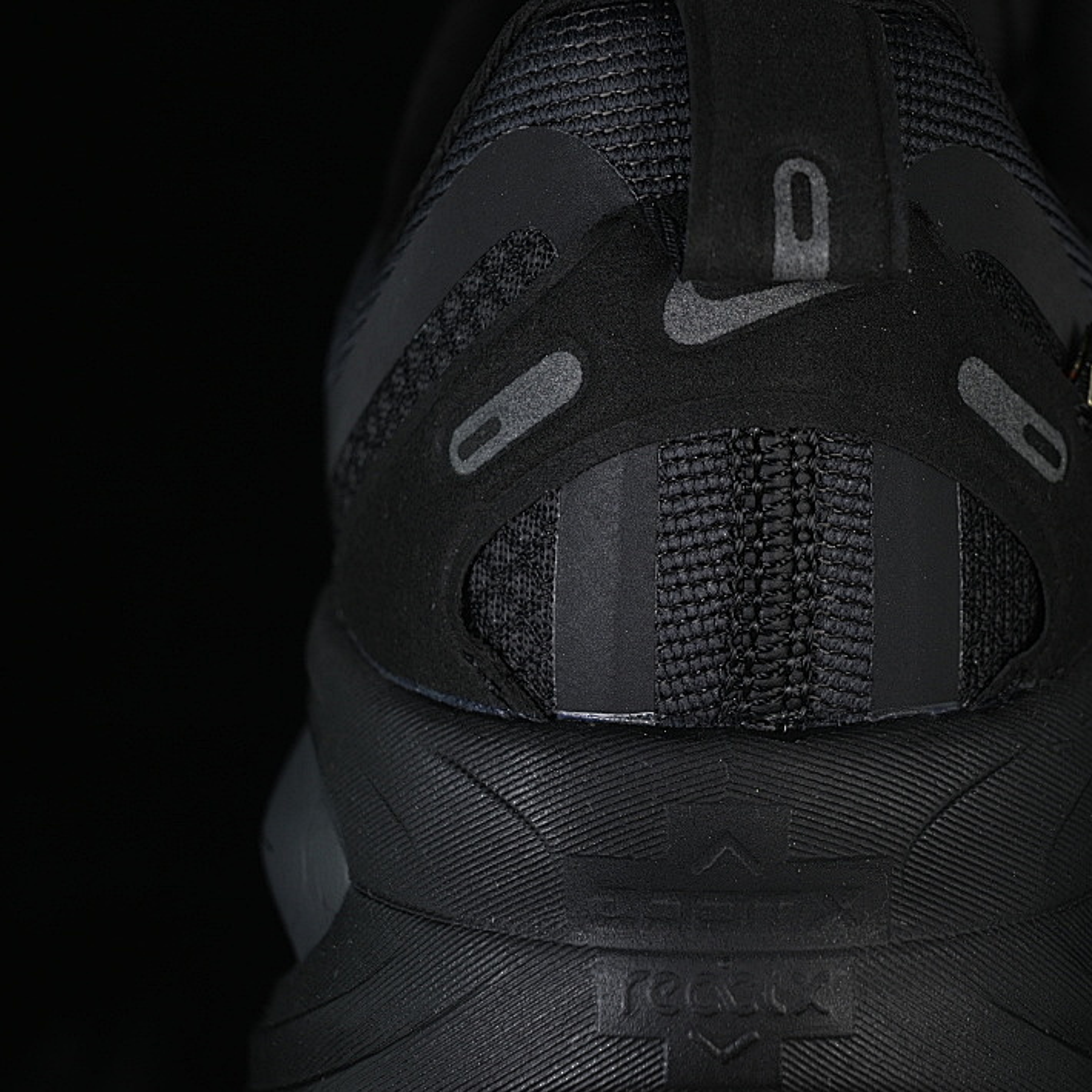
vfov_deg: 17.9
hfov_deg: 17.9
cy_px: 541
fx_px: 3462
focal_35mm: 97
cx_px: 744
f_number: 6.3
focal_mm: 50
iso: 160
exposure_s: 1/50
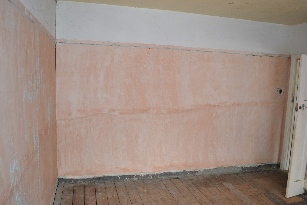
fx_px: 239
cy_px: 103
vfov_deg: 46.4
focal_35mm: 28
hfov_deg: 65.5
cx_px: 154
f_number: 3.5
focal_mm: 18
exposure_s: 1/60
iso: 1100
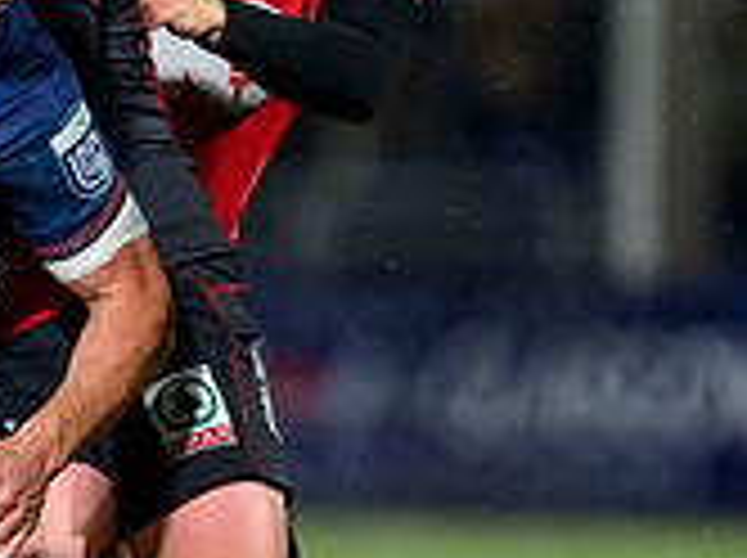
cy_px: 587
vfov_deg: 0.8
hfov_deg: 1.1
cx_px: -441
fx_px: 38852
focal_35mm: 1803
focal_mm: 400
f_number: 3.2
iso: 8000
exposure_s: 1/2500
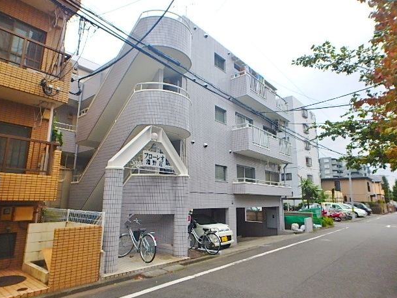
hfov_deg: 76.4
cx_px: 194
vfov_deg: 61.1
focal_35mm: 22
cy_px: 146
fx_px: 252
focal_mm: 3.7
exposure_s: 1/250
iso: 125
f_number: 3.5
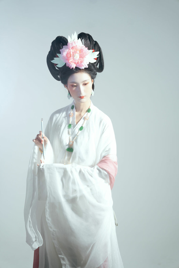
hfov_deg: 19.5
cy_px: 134
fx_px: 522
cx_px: 90
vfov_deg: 28.8
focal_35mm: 70
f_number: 2.8
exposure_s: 1/200
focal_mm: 70
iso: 100
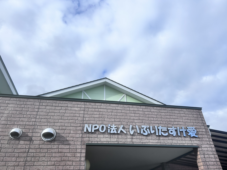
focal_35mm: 26
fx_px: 170
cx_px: 114
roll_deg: +2.7
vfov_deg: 53.1
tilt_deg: +33.9
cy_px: 85
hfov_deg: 67.3
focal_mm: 5.7
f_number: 1.5
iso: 50
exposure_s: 1/4630
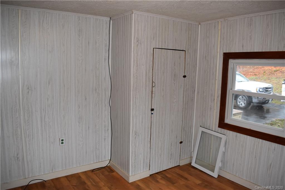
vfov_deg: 47.9
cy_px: 95
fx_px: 214
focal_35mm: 27
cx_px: 142
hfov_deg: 67.4
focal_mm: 18
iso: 800
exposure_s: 1/100
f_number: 5
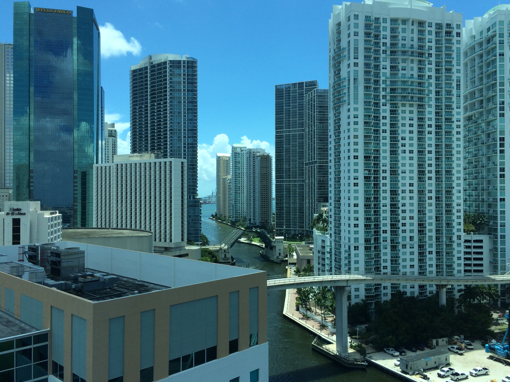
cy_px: 193
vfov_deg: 45.4
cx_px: 260
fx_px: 457
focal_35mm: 31
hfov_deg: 58.3
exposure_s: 1/1368
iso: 32
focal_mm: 4.12
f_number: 2.2
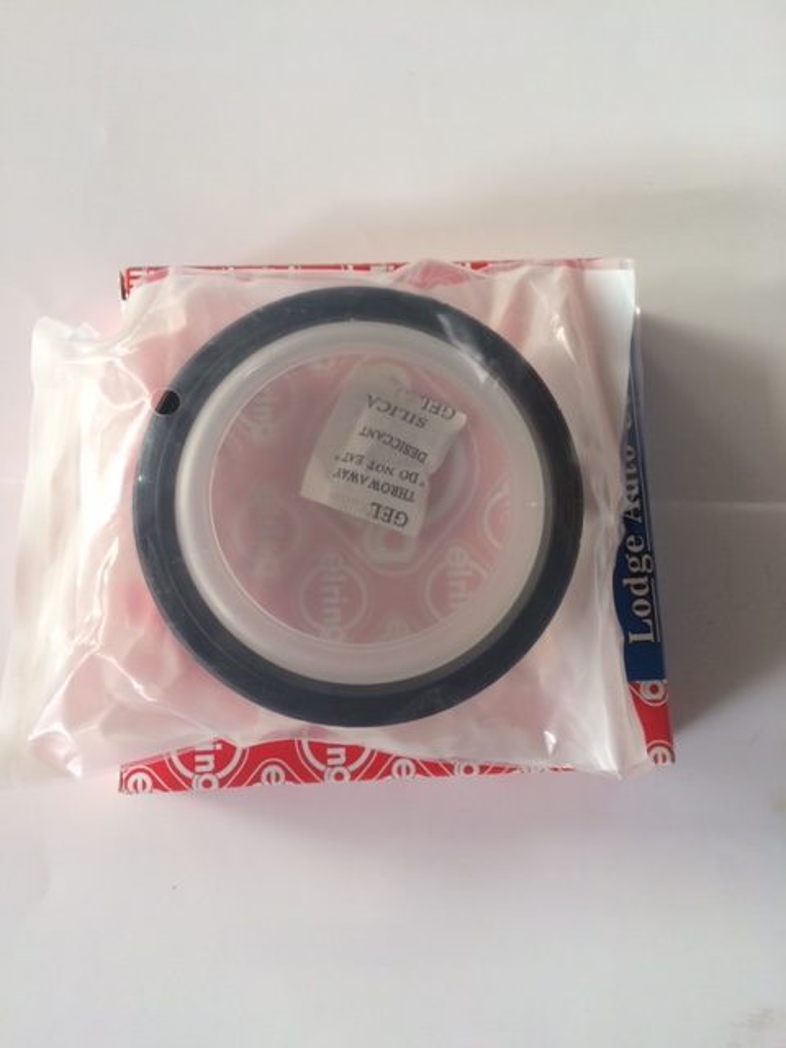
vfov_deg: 61.7
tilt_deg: -80.5
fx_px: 878
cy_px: 524
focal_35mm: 29
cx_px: 393
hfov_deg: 48.2
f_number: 2.2
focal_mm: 4.15
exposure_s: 1/33
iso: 40
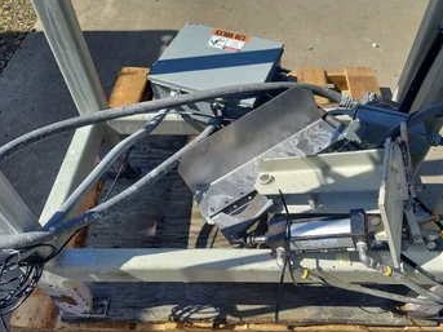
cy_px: 181
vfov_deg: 49.7
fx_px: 358
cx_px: 235
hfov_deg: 63.4
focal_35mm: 28
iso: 50
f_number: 1.8
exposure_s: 1/2055
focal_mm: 5.23
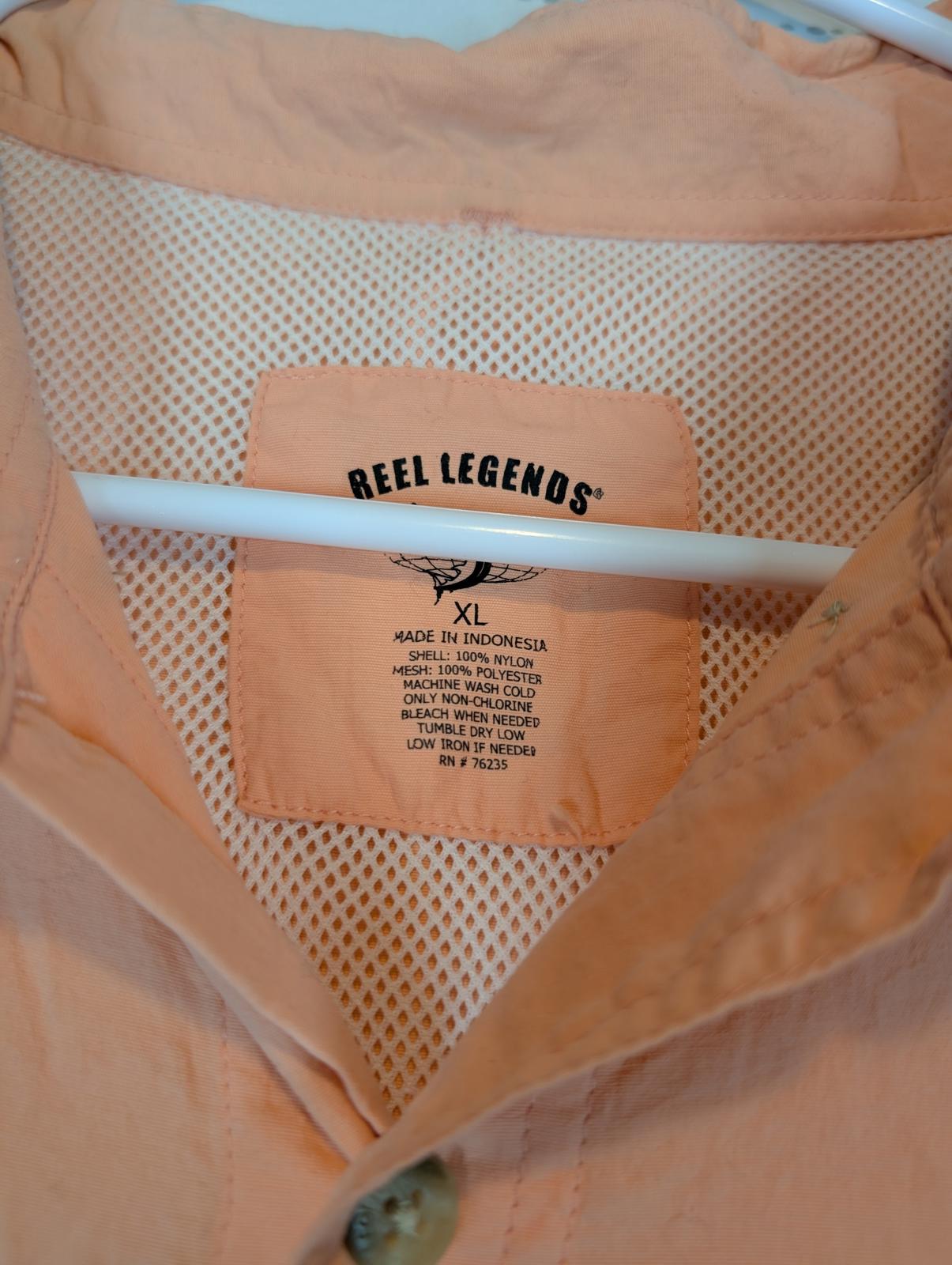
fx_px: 878
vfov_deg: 71.5
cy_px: 632
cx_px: 476
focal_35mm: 24
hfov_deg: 56.9
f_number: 1.68
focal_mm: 6.9
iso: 25
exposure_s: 1/120
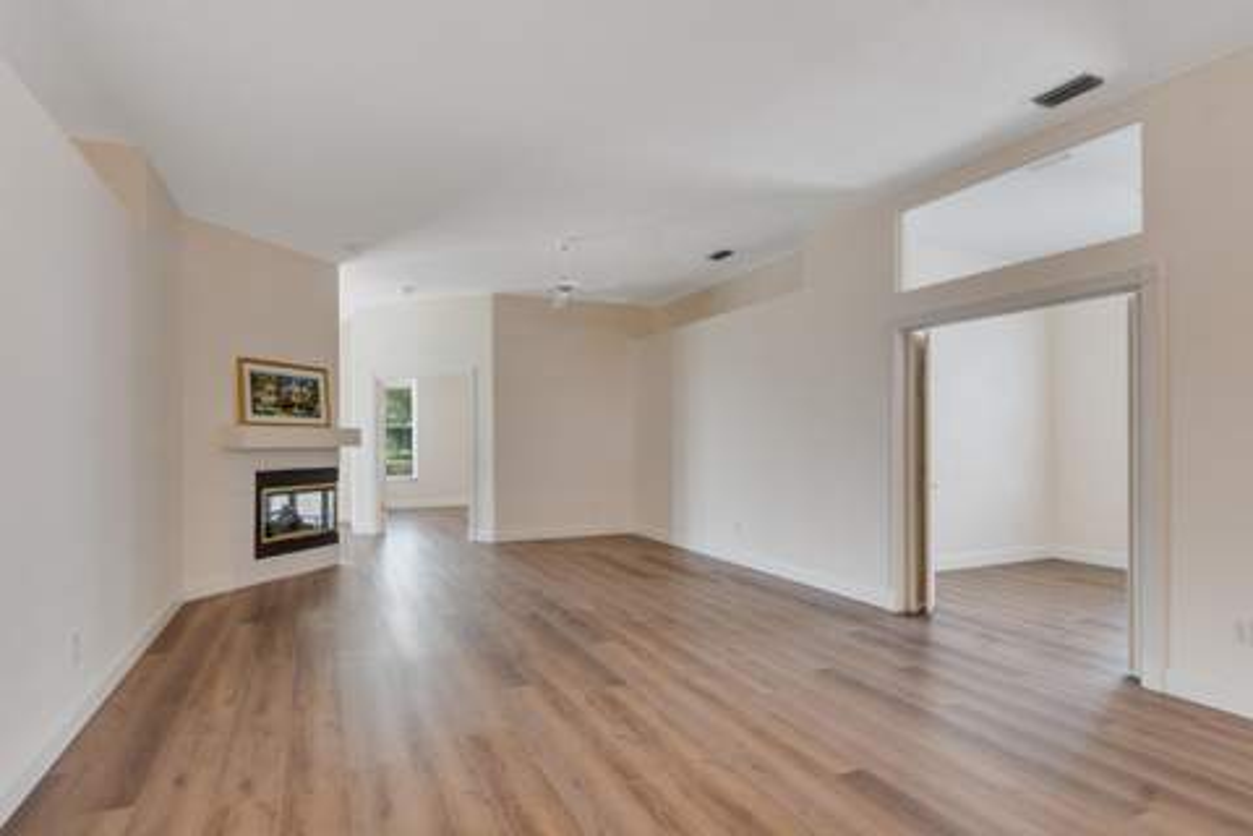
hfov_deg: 90.0
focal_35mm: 18
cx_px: 626
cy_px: 418
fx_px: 626
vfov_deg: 67.4
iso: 320
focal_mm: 12
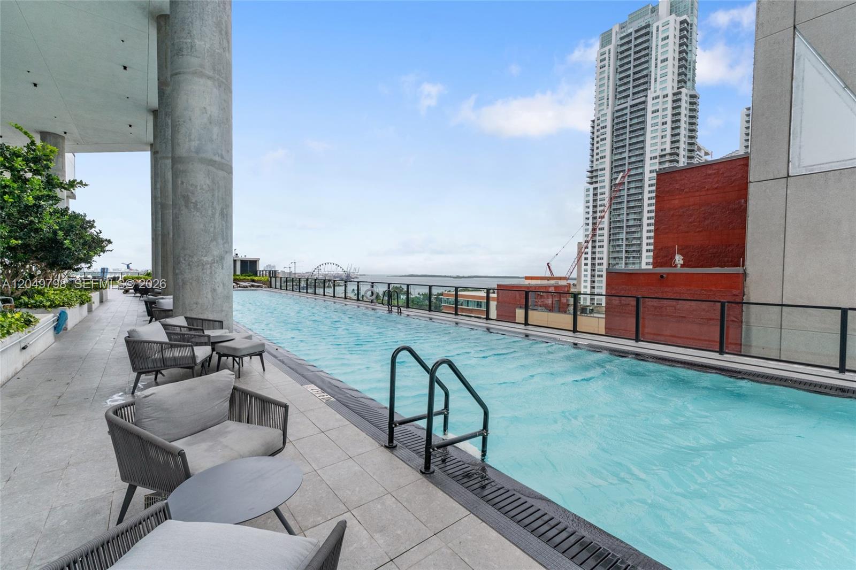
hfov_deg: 100.4
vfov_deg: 77.3
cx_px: 428
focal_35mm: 15
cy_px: 285
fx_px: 357
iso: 250
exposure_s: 1/640
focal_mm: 10
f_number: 9
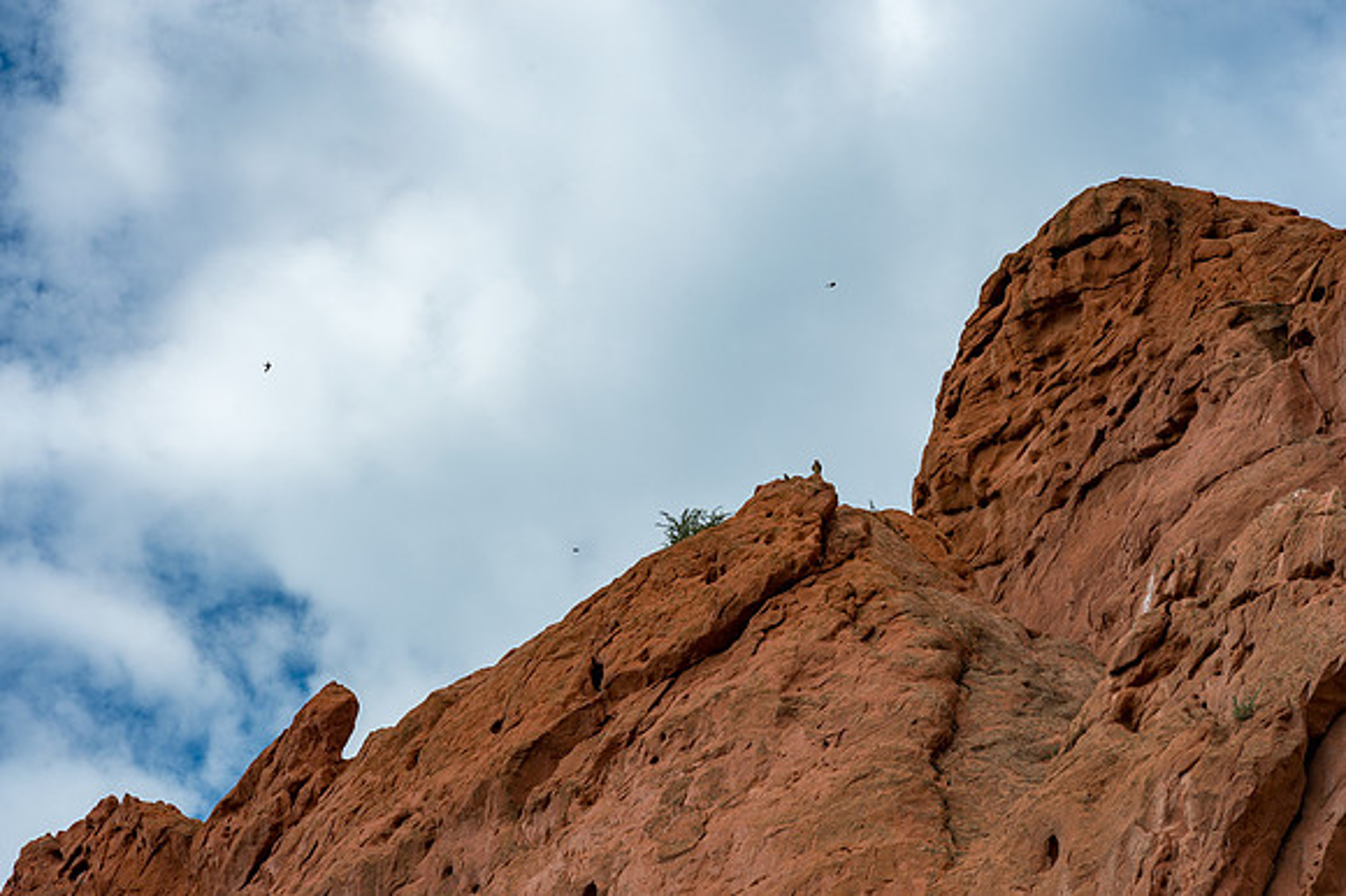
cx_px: 673
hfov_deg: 10.3
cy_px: 448
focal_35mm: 200
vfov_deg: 6.9
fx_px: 7473
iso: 140
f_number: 9
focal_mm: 200
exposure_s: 1/800
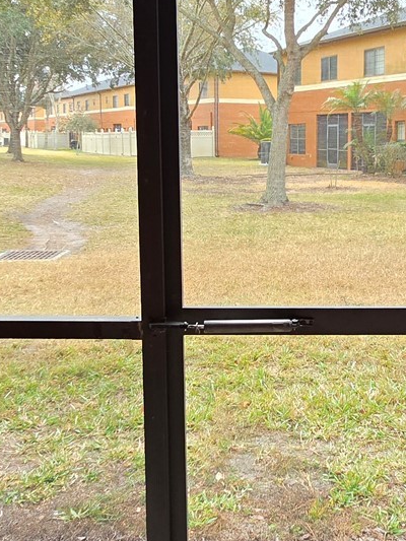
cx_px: 299
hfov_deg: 36.1
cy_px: 191
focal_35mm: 39
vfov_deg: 47.3
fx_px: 610
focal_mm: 2.2
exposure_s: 1/140
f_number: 2.2
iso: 50
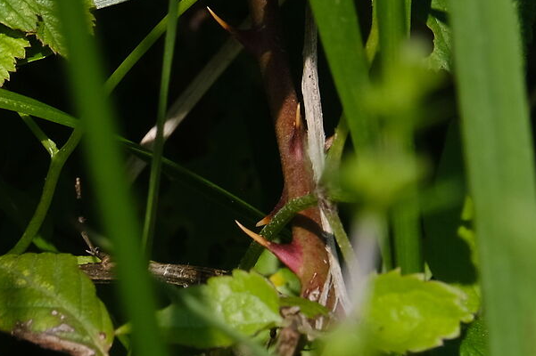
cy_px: -110
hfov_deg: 1.7
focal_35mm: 1199
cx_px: 18
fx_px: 17841
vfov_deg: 1.1
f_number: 13
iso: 160
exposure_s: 1/160
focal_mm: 200
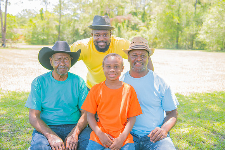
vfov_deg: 29.2
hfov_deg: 42.8
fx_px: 287
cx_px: 112
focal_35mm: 46
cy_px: 75
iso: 250
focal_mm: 46
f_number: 4
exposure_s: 1/125
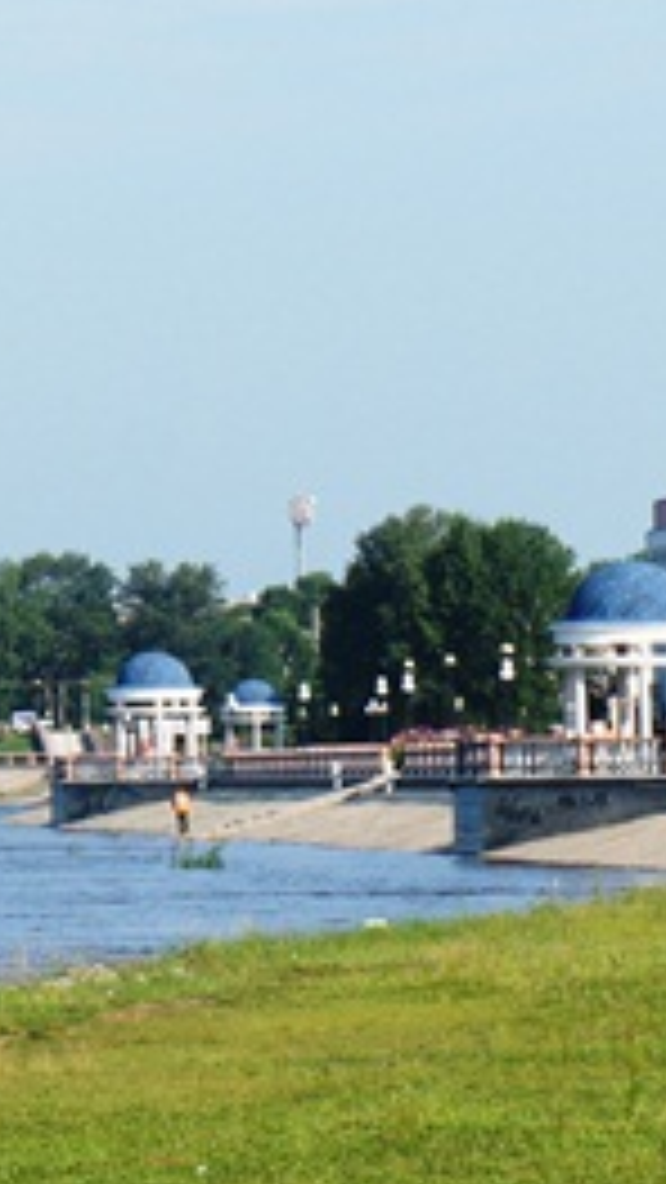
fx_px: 8241
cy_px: 302
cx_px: -288
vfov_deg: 8.2
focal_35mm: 263
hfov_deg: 4.6
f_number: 9
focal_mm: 55
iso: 200
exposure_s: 1/320
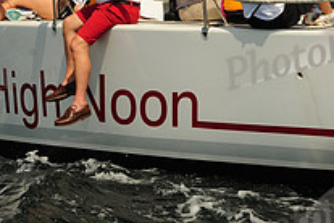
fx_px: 1818
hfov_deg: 10.5
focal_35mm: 196
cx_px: 142
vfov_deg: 7.0
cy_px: -13
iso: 320
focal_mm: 70
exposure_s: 1/1250
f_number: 9
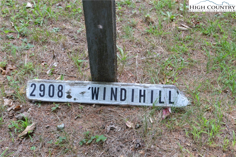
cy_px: 78
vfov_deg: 25.7
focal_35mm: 52
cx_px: 118
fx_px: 344
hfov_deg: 37.9
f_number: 5.6
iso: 400
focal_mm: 35
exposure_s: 1/100
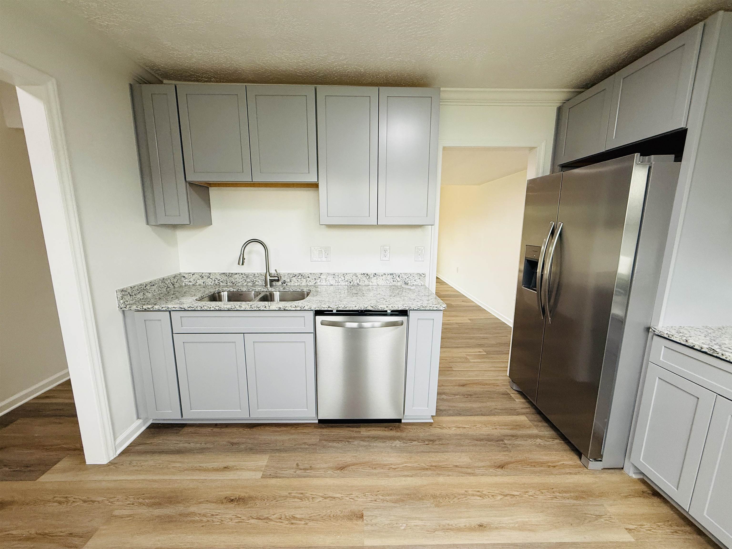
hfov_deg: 102.1
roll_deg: +0.1
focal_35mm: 14
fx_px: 296
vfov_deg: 85.7
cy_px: 274
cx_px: 366
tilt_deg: -9.9
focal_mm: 2.22
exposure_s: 1/120
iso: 200
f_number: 2.2
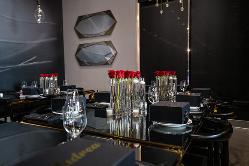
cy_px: 83
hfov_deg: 65.5
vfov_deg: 46.4
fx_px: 194
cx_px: 124
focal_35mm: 28
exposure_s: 1/15
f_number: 2.8
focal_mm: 28
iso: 4000
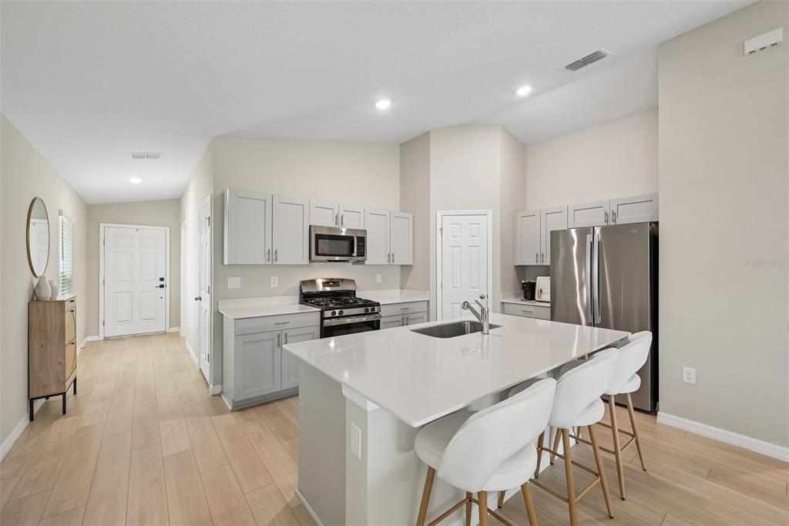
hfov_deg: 104.3
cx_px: 394
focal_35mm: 14
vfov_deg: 81.2
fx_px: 307
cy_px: 263
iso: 400
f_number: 8
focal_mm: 14
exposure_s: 1/15
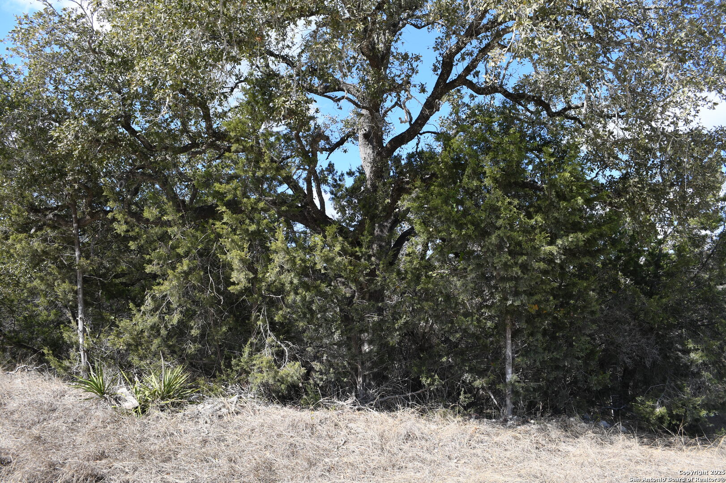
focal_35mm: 27
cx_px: 363
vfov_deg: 47.9
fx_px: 544
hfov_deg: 67.4
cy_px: 242
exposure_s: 1/400
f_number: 7.1
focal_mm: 18
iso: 200
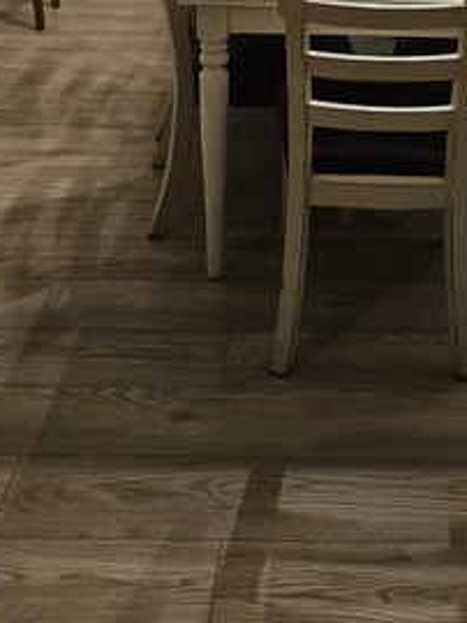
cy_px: -105
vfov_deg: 29.5
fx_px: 1024
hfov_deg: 25.1
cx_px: 398
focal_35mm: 57
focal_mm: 5.4
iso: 250
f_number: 1.8
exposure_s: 1/120
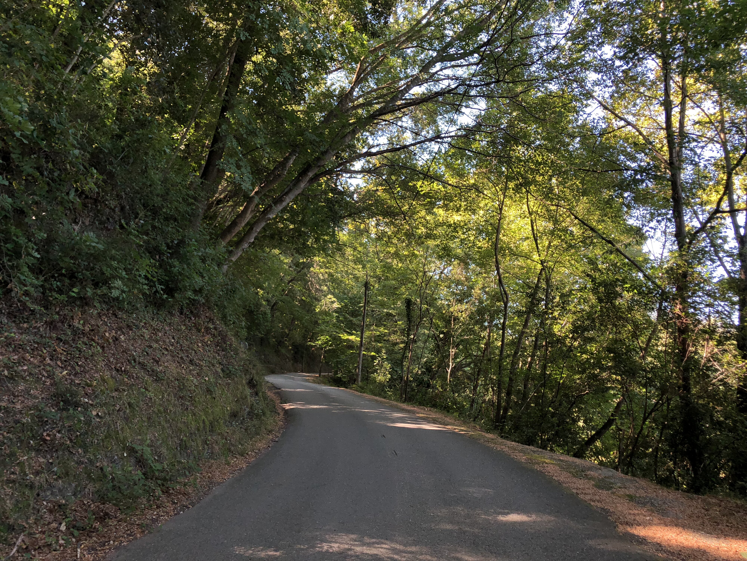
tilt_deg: +8.0
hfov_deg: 63.4
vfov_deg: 49.7
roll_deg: -1.3
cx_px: 374
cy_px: 280
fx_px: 604
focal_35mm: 28
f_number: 1.8
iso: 25
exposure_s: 1/120
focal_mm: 4
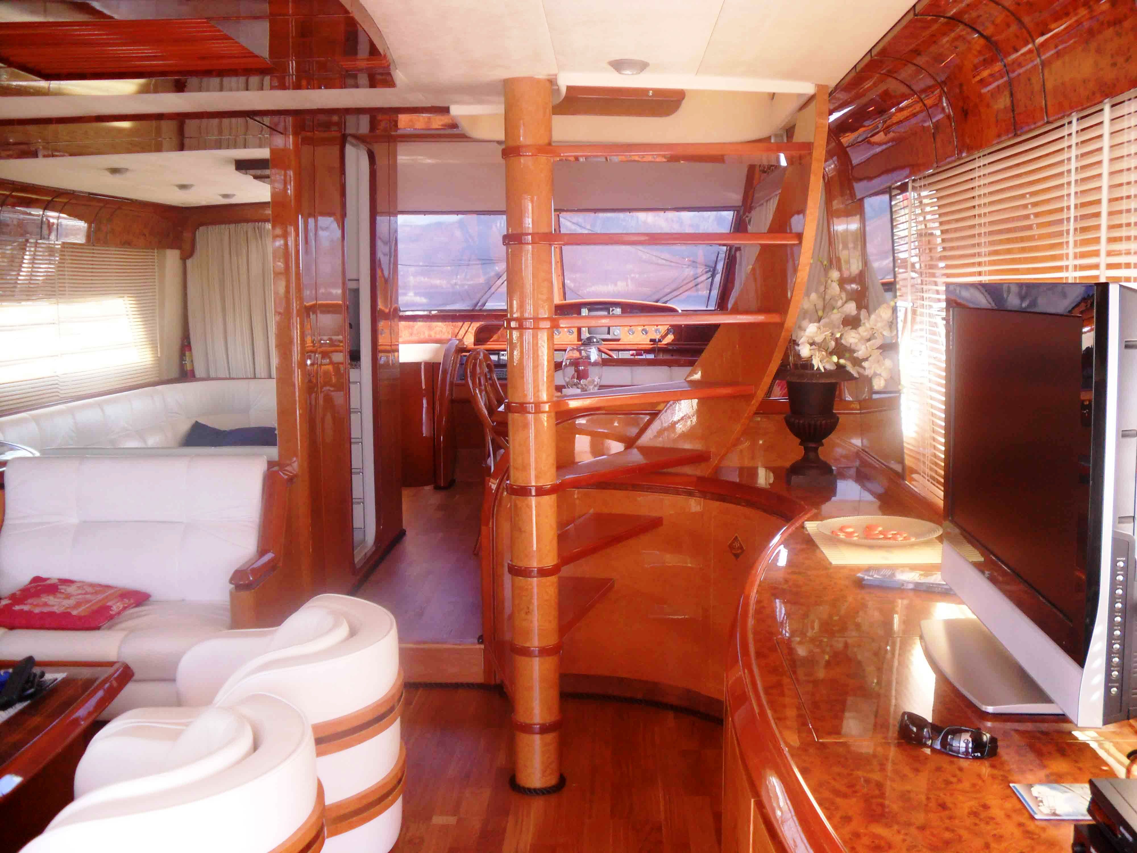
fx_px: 1150
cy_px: 426
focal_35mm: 35
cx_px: 568
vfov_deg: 40.7
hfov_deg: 52.6
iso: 100
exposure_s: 1/30
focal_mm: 6.3
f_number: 3
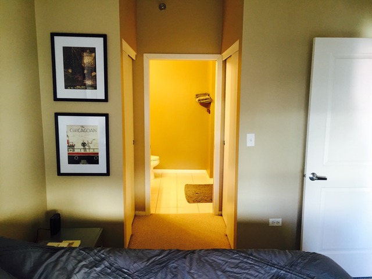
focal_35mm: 29
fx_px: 312
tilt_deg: -10.0
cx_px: 186
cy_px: 140
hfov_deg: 61.7
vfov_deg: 48.2
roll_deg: -0.4
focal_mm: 4.15
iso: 125
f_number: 2.2
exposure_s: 1/30
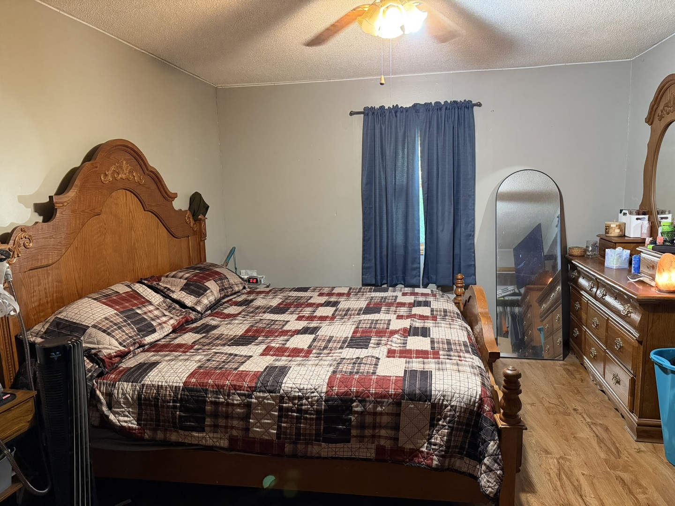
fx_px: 468
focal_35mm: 24
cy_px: 253
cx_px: 338
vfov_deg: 56.8
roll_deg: +1.7
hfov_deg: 71.6
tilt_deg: -8.2
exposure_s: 1/40
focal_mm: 6.76
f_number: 1.78
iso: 800
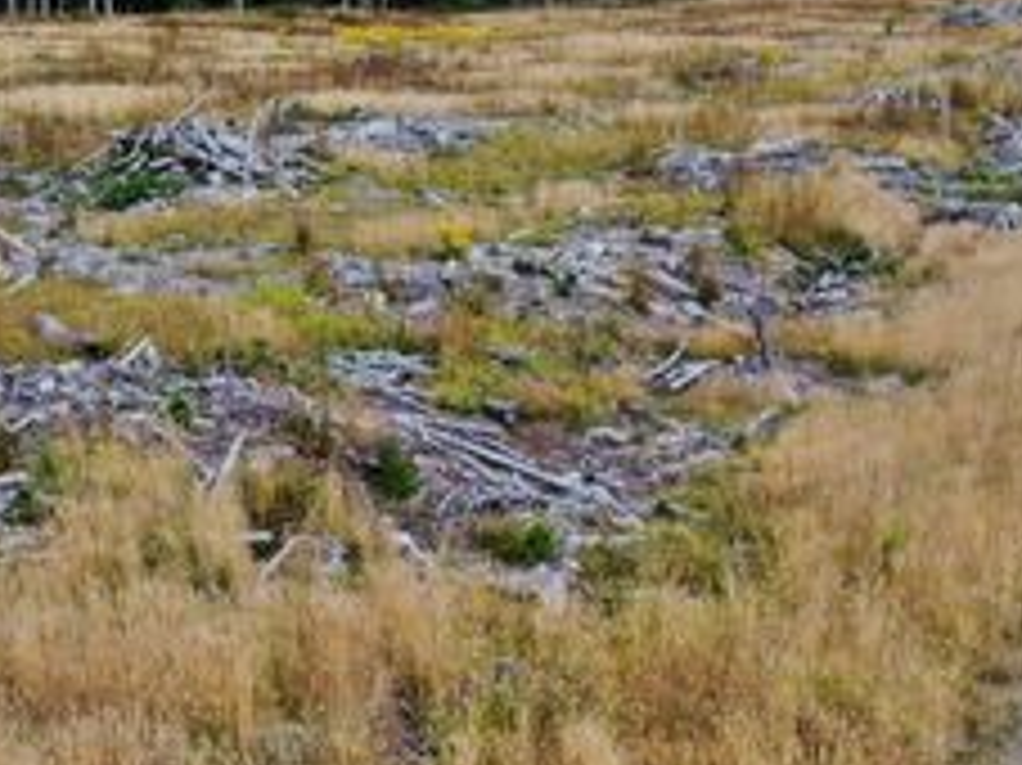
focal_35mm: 55
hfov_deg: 34.1
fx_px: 1623
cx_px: 230
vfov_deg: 26.5
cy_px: 439
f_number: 2.8
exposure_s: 1/640
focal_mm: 4.48
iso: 100
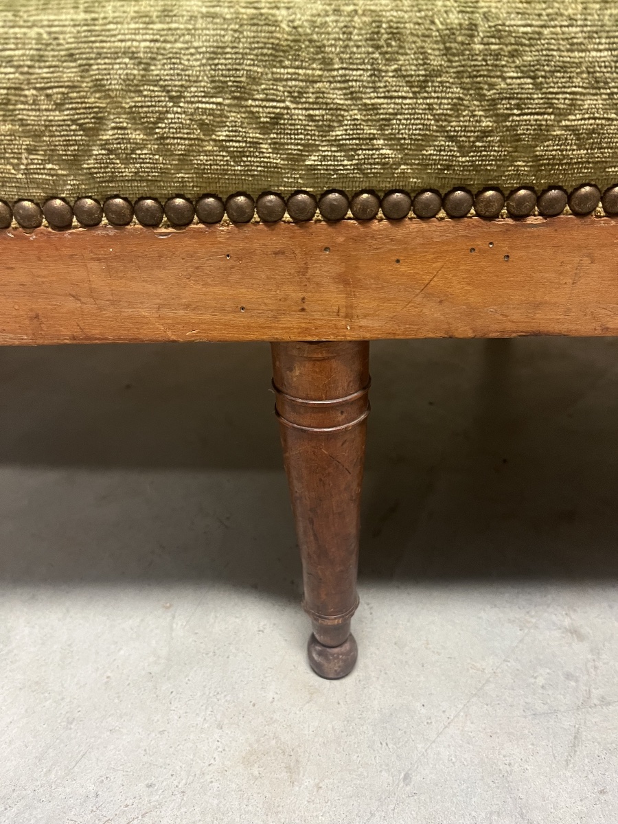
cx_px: 309
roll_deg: +0.3
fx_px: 619
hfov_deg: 53.1
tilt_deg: -28.6
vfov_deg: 67.3
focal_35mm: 26
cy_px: 412
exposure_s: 1/50
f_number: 1.6
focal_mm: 5.1
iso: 320
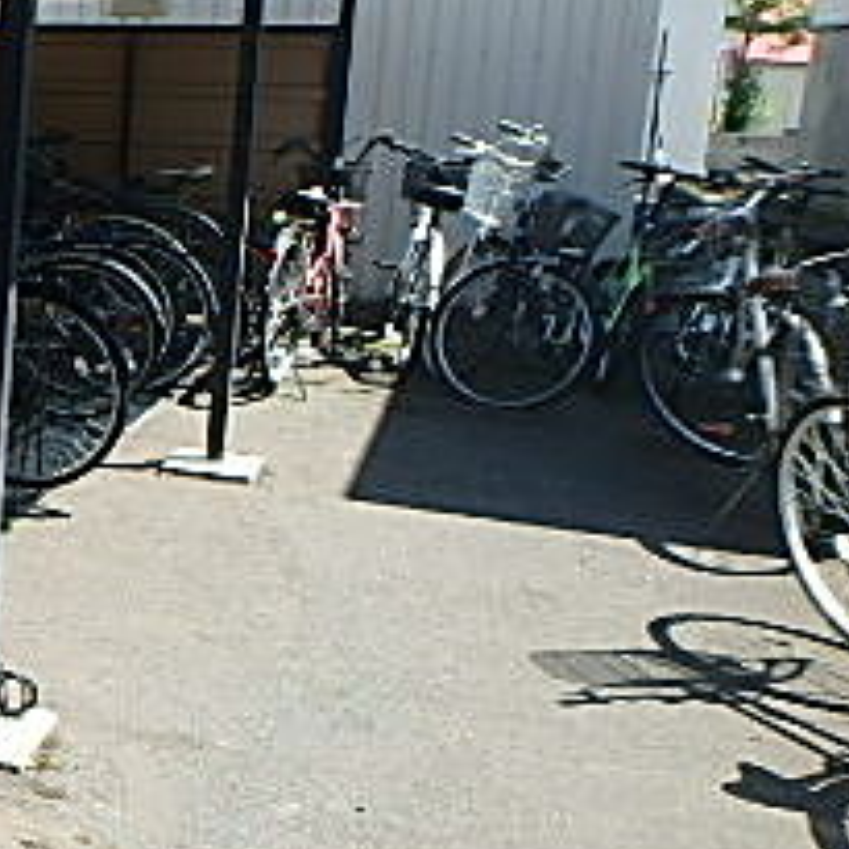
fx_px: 1609
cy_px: 381
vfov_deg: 29.5
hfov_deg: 23.3
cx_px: -451
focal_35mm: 58
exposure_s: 1/400
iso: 125
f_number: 3.5
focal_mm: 3.7
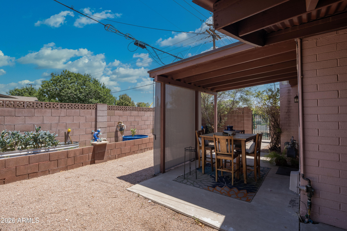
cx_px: 174
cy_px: 116
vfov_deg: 70.4
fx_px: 164
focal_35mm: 17
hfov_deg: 93.3
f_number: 8
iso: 125
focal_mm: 17
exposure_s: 1/125
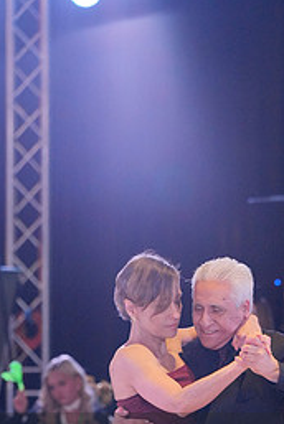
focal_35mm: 318
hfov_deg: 4.3
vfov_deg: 6.4
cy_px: 469
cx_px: 225
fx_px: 3753
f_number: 3.5
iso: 4000
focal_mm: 141
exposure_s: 1/500
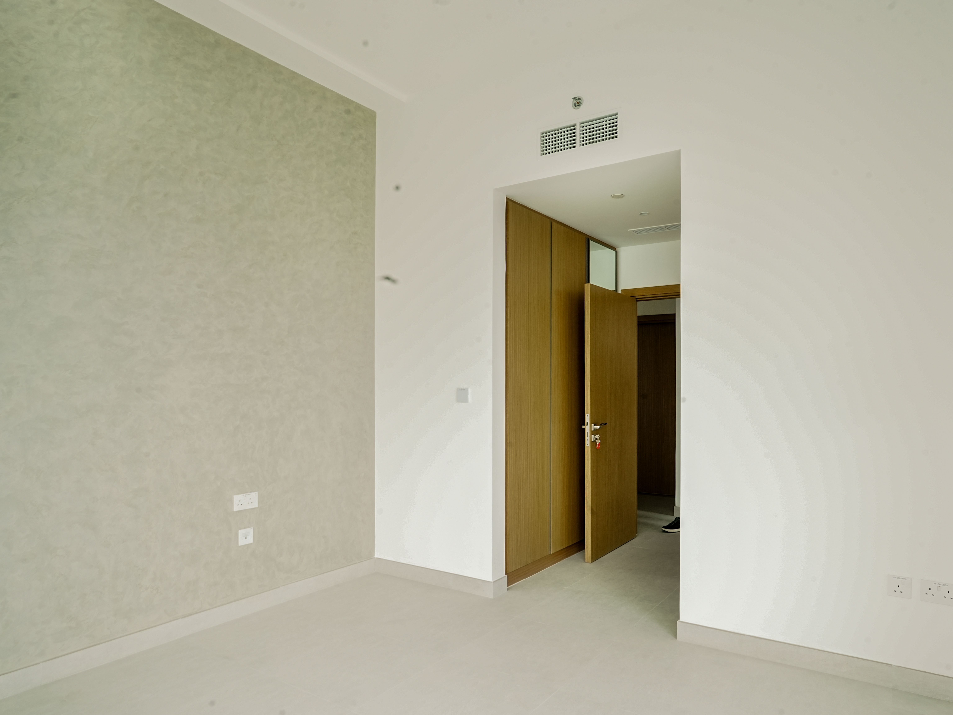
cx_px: 515
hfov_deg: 76.3
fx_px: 606
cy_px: 363
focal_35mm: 22
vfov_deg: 61.1
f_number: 16
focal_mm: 20
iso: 200
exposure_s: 1/6
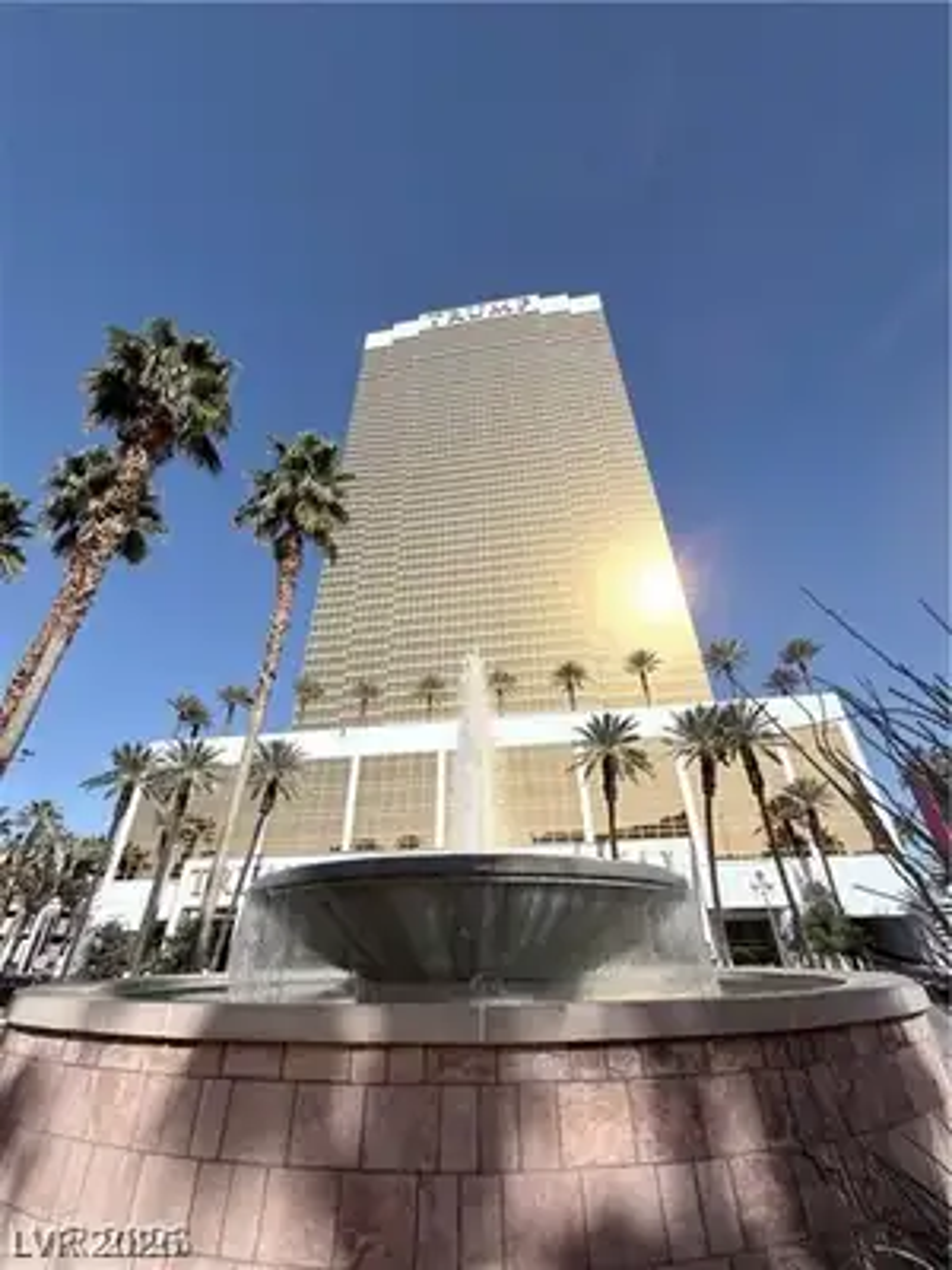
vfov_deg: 102.1
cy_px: 635
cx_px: 476
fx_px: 513
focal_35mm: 14
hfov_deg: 85.7
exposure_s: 1/1359
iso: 16
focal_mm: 2.22
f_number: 2.2
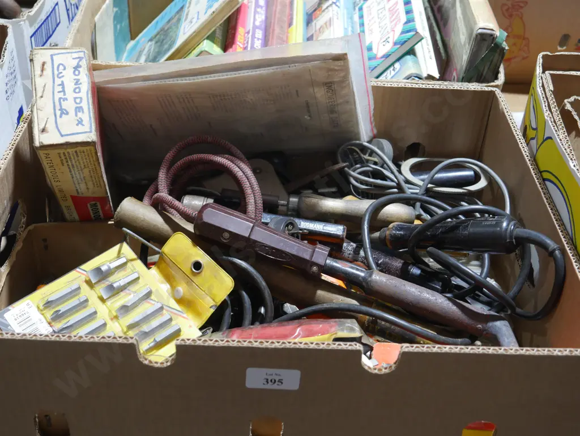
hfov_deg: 42.9
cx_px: 290
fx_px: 738
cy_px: 218
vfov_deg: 32.9
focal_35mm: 44
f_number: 4.7
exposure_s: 1/60
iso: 1000
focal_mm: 22
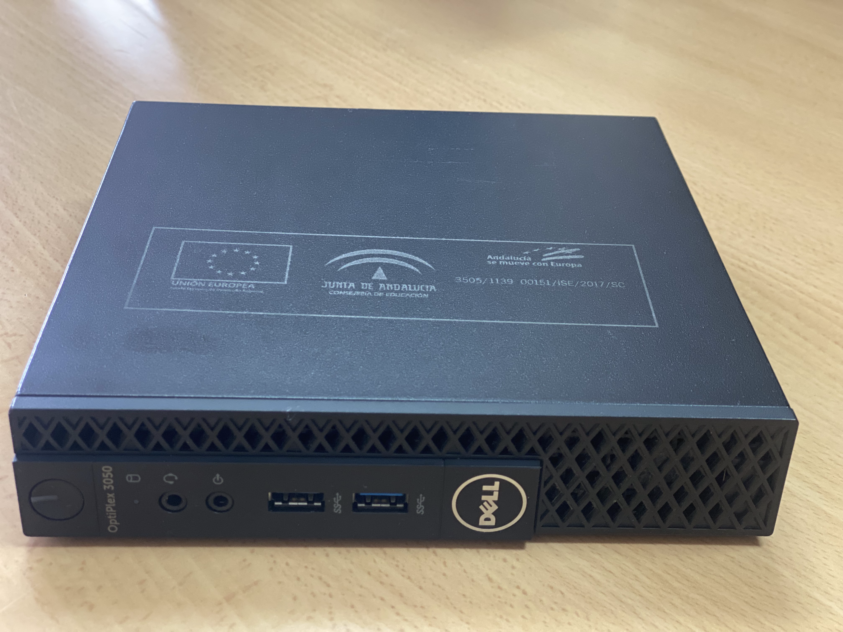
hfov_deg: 36.8
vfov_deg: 28.0
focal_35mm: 52
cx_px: 422
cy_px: 316
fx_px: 1266
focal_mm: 6
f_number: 2
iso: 200
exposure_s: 1/33
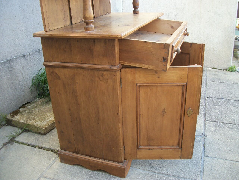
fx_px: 221
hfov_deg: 56.8
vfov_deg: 44.2
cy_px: 90
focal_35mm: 32
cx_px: 120
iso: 80
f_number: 2.9
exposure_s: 1/80
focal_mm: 5.7
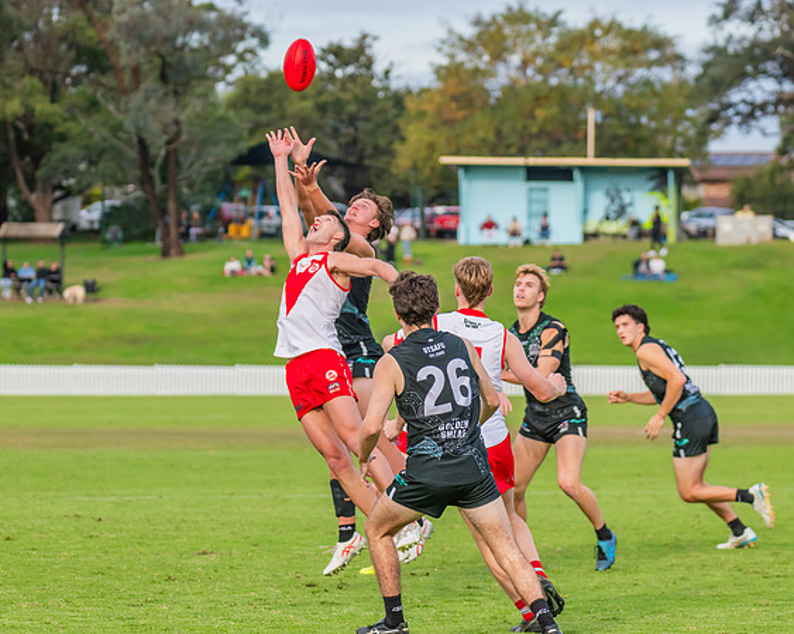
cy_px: 312
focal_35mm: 205
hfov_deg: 9.4
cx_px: 381
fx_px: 4817
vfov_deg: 7.5
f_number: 5
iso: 800
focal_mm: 170
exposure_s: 1/1600
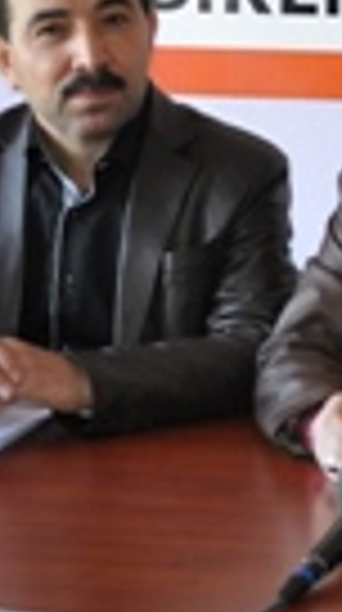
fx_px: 1847
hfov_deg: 9.7
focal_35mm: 114
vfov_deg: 18.6
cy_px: 112
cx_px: 734
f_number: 4
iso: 800
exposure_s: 1/100
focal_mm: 22
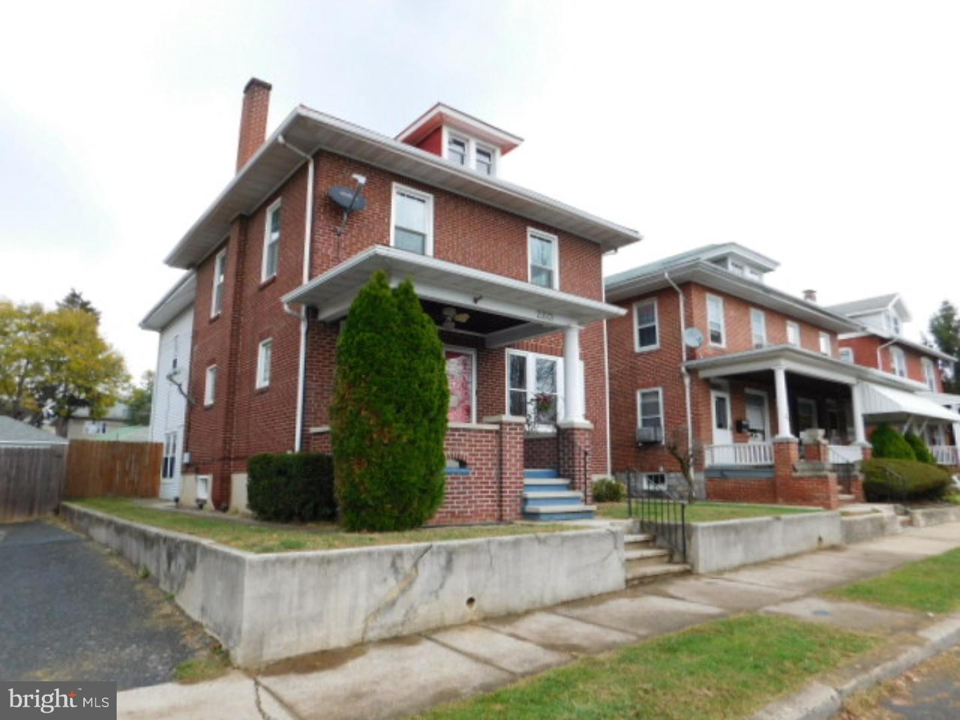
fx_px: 638
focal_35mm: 23
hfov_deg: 73.9
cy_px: 360
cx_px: 480
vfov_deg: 58.9
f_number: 3
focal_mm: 4
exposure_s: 1/200
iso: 125
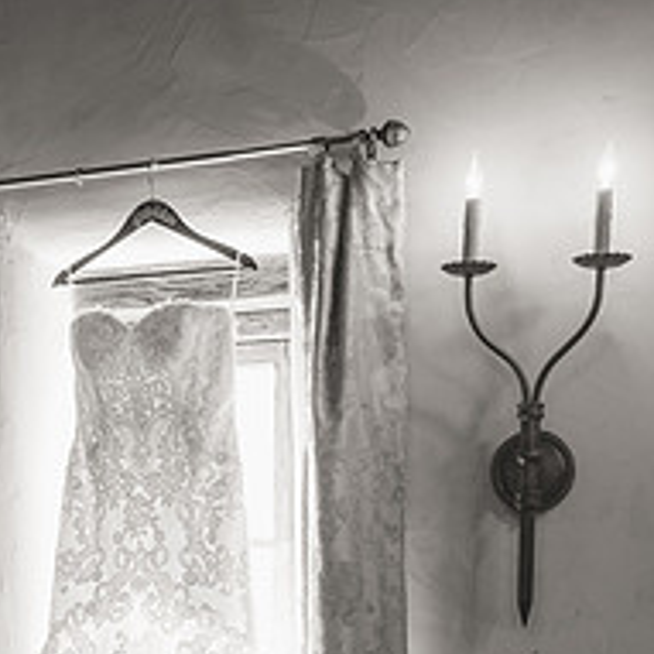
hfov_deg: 27.3
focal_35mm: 62
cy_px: 678
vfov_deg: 26.1
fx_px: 1325
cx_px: 156
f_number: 2.8
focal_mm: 31
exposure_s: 1/80
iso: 500
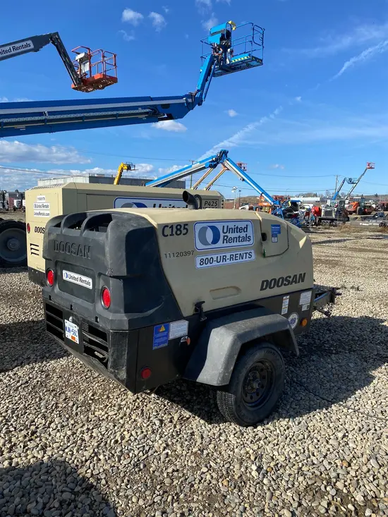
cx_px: 194
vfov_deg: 67.3
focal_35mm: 26
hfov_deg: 53.1
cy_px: 258
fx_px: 388
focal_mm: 4.25
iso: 32
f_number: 1.8
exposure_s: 1/2513
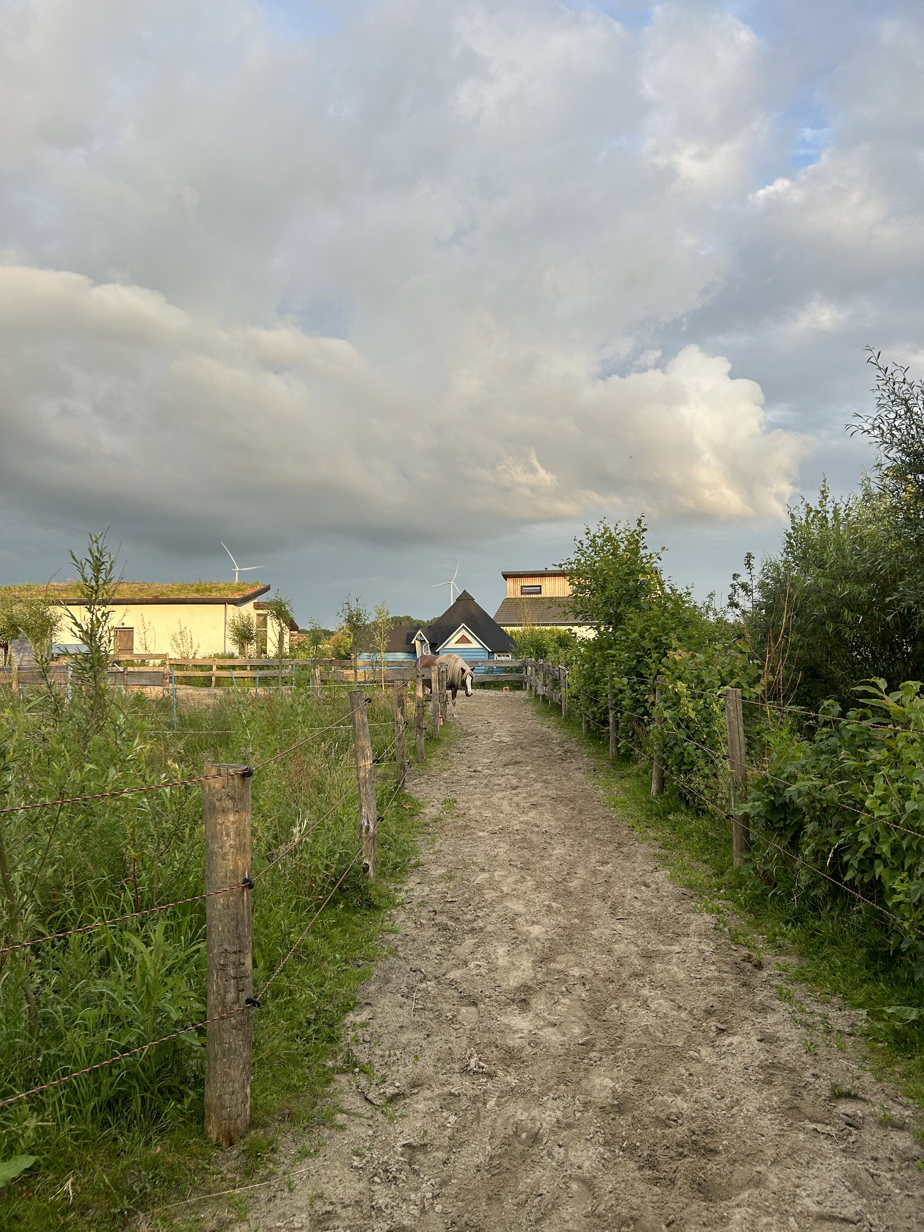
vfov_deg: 67.3
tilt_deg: +0.6
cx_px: 462
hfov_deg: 53.1
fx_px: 925
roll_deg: -0.3
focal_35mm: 26
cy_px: 616
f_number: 1.5
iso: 50
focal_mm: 5.7
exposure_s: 1/666
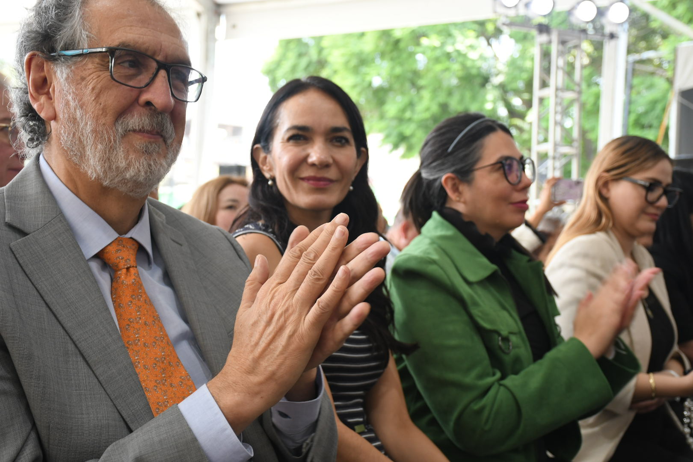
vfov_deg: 26.0
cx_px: 346
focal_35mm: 52
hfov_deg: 38.2
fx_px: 1001
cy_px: 231
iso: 640
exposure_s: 1/125
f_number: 5
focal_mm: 35
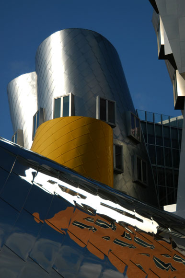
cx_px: 92
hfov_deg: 16.5
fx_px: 637
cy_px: 139
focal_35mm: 82
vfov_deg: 24.6
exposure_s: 1/1000
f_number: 5
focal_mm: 55
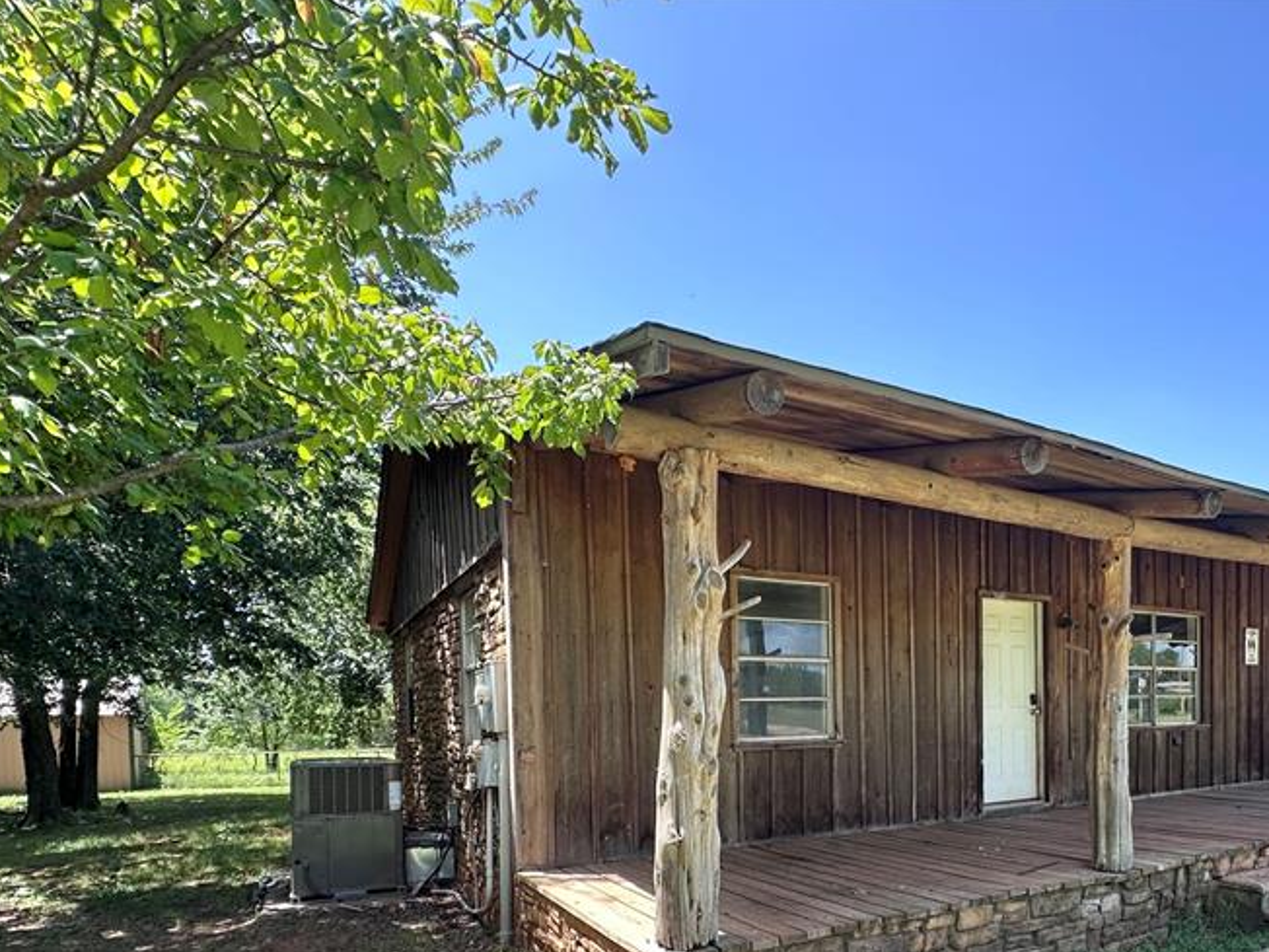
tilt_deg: -0.3
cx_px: 792
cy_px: 744
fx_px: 807
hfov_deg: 75.1
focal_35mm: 22
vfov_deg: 57.2
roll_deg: +0.3
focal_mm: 2.22
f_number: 2.2
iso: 40
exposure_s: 1/191
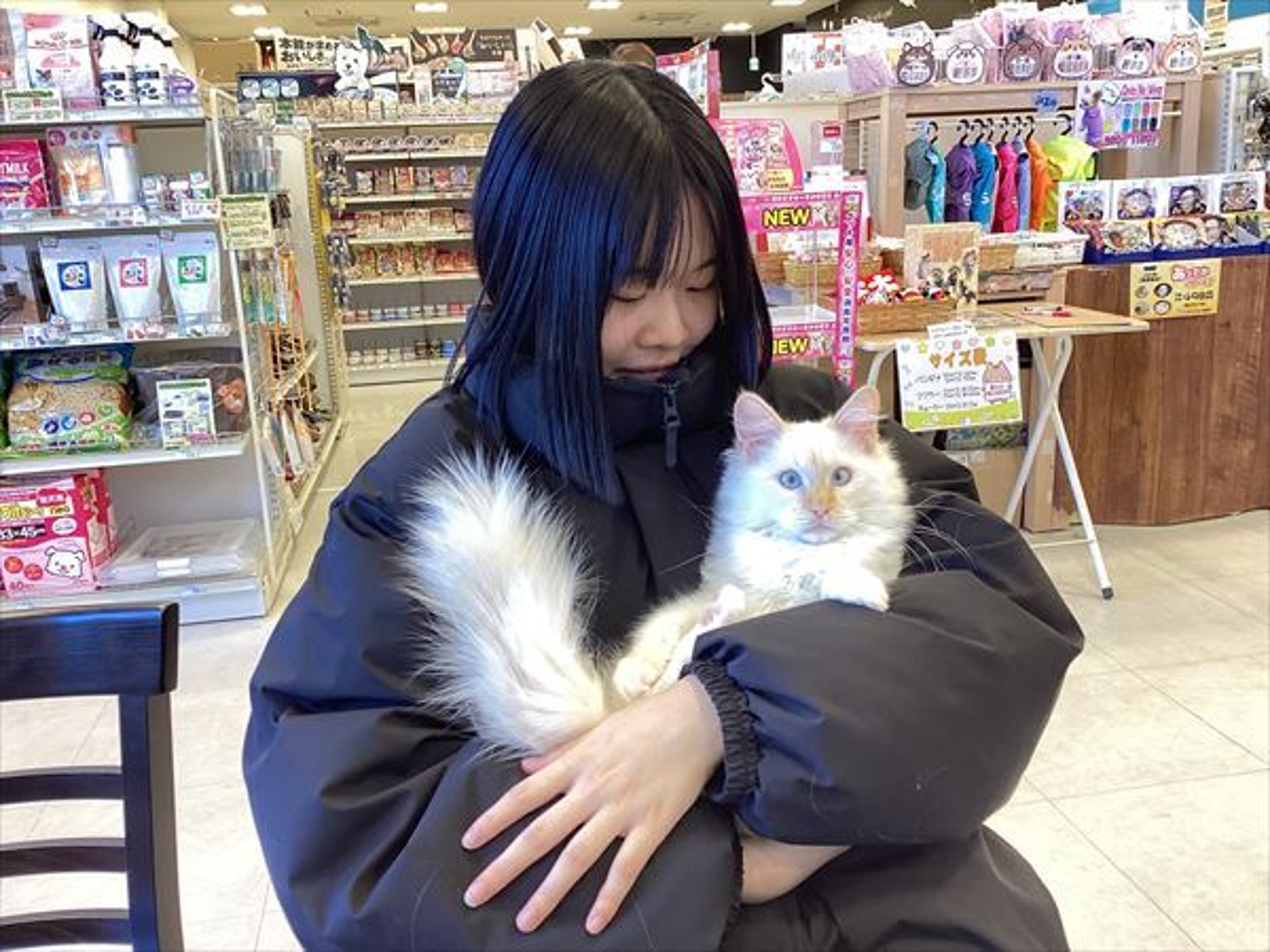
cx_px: 635
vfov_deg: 45.4
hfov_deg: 58.4
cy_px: 476
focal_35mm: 31
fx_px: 1137
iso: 80
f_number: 2.4
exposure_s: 1/50
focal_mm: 3.3
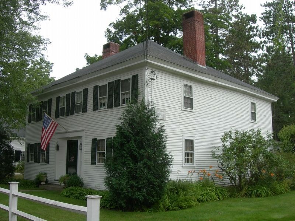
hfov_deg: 49.0
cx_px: 148
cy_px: 110
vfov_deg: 37.7
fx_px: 324
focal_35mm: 38
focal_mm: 7.8
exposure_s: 1/130
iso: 50
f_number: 4.8
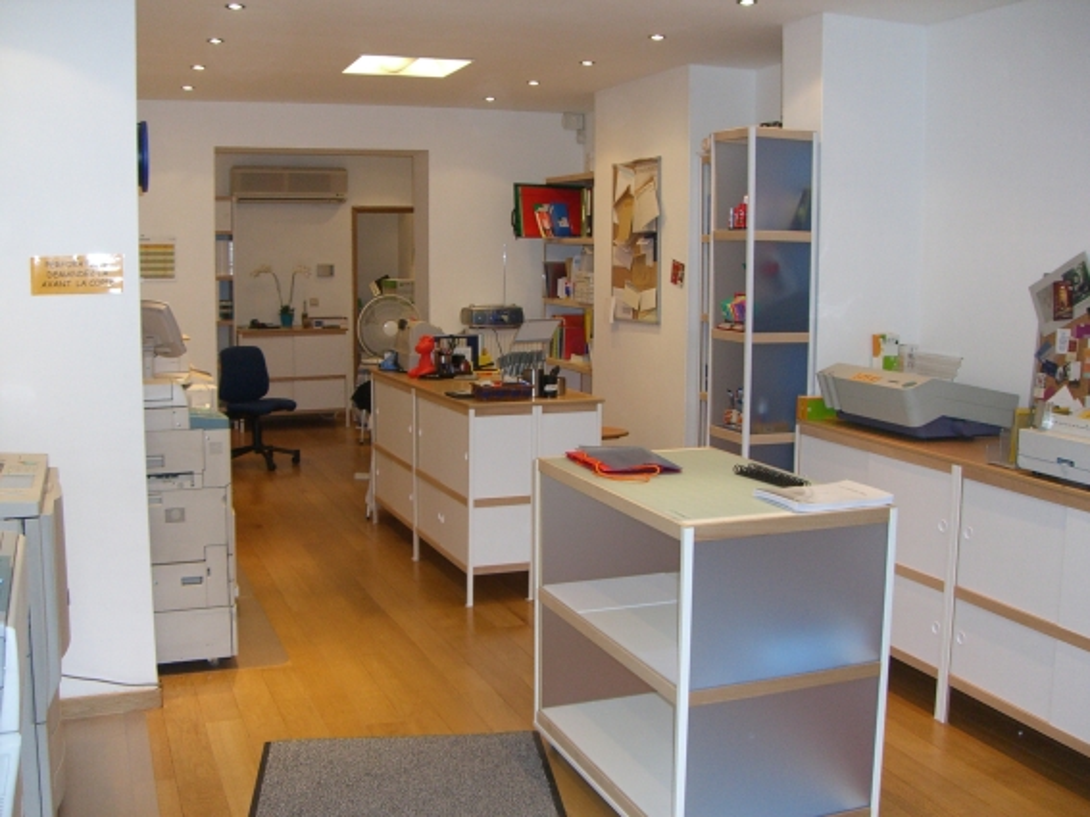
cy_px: 408
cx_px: 545
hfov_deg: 49.0
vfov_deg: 37.7
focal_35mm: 38
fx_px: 1196
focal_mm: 6.2
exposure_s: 1/60
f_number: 2.7
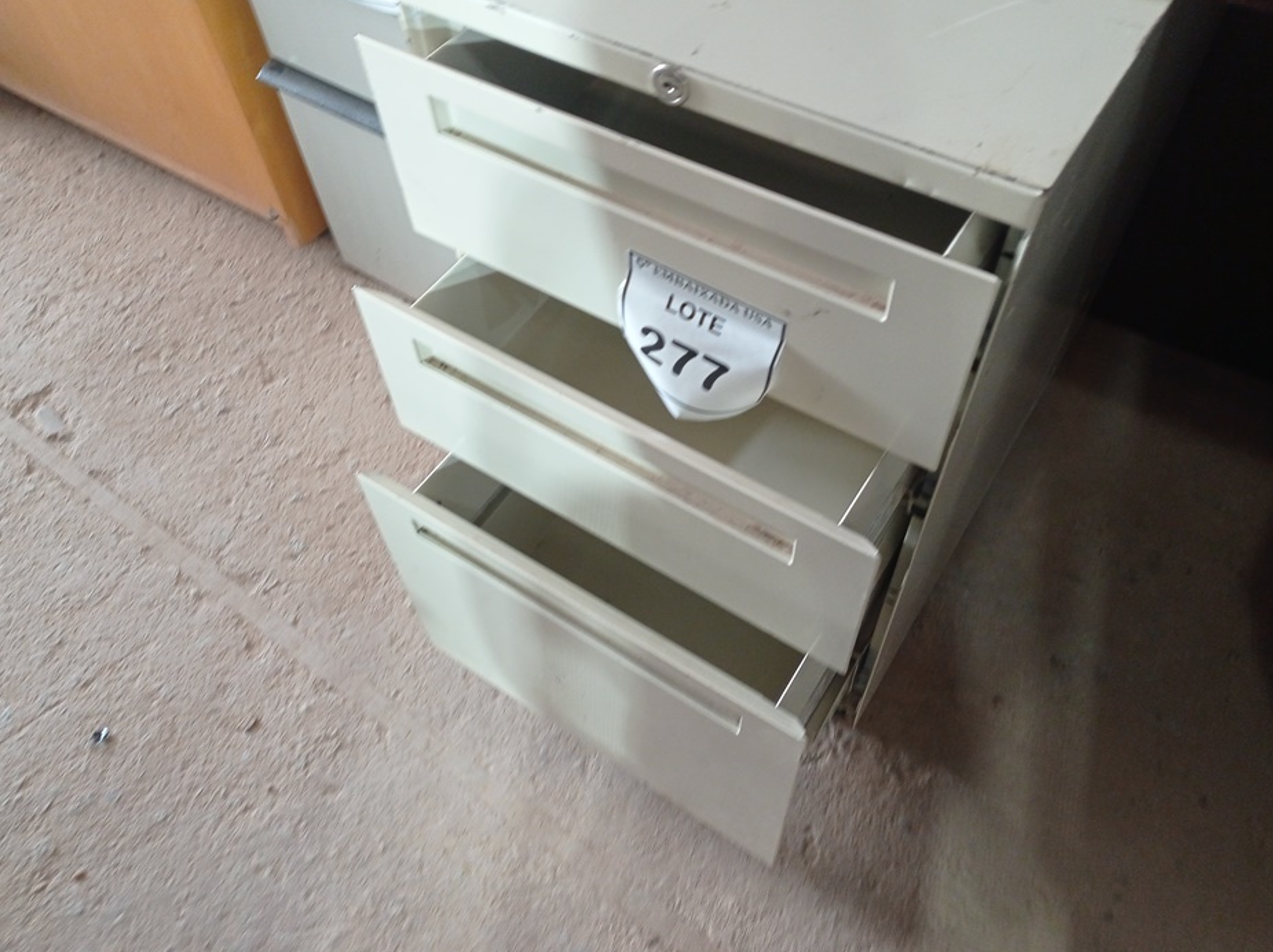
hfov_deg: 58.3
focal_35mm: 31
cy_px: 433
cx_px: 595
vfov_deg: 45.3
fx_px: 1139
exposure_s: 1/30
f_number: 1.79
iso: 225
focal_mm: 4.7
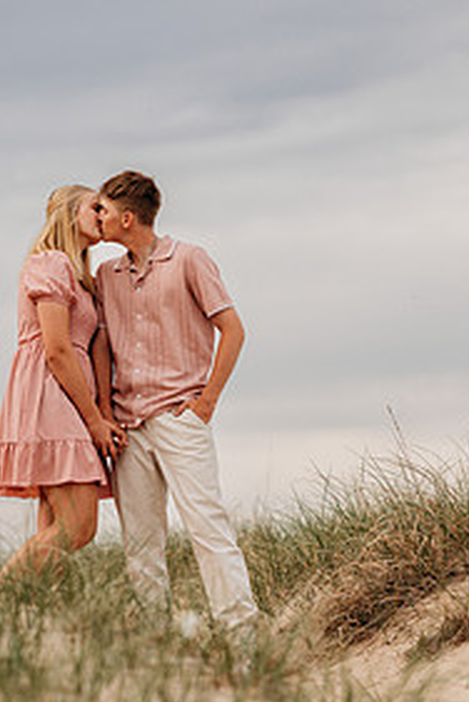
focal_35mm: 136
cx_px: 175
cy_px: 435
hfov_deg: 10.1
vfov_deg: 15.0
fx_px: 2651
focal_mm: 85
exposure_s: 1/1000
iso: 200
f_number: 2.8
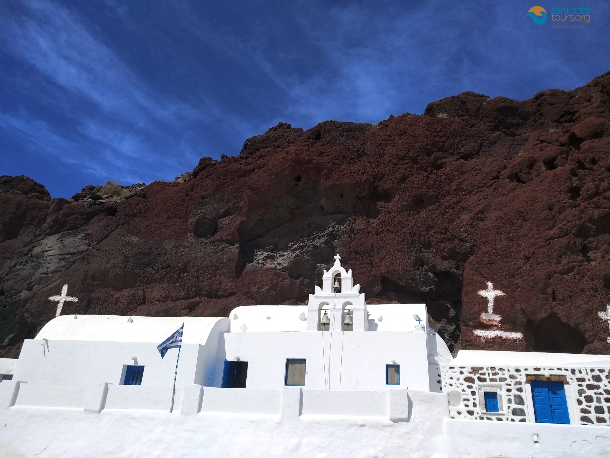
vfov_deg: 61.1
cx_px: 305
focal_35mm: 22
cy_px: 229
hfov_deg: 76.4
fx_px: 388
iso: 100
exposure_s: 1/2052
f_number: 2.2
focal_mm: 3.81
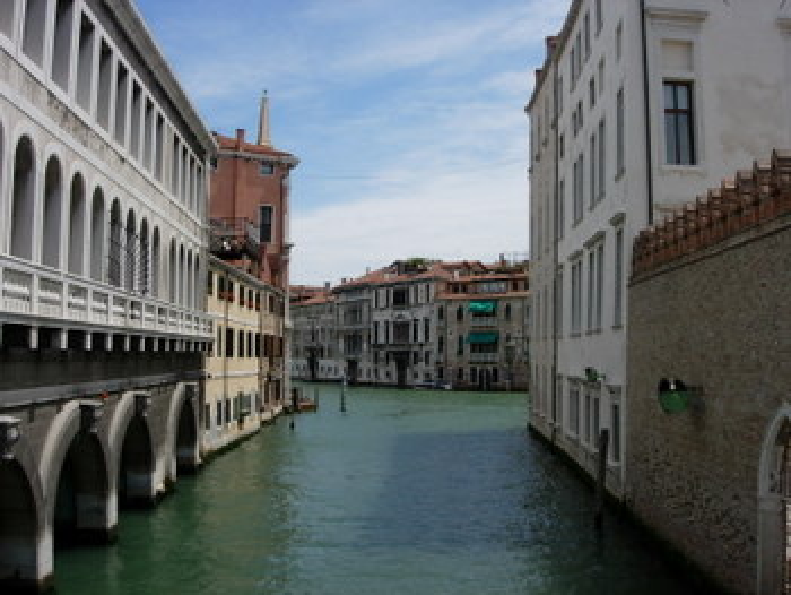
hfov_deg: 48.9
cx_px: 396
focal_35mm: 38
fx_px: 869
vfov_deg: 37.8
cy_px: 298
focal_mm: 7.8
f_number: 4.8
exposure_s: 1/886
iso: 64
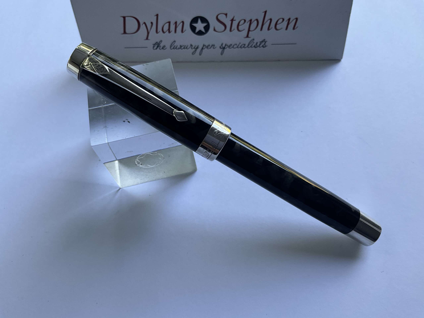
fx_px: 355
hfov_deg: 61.7
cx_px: 212
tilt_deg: -60.7
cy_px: 159
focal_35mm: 29
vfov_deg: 48.2
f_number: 1.8
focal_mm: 3
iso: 40
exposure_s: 1/122
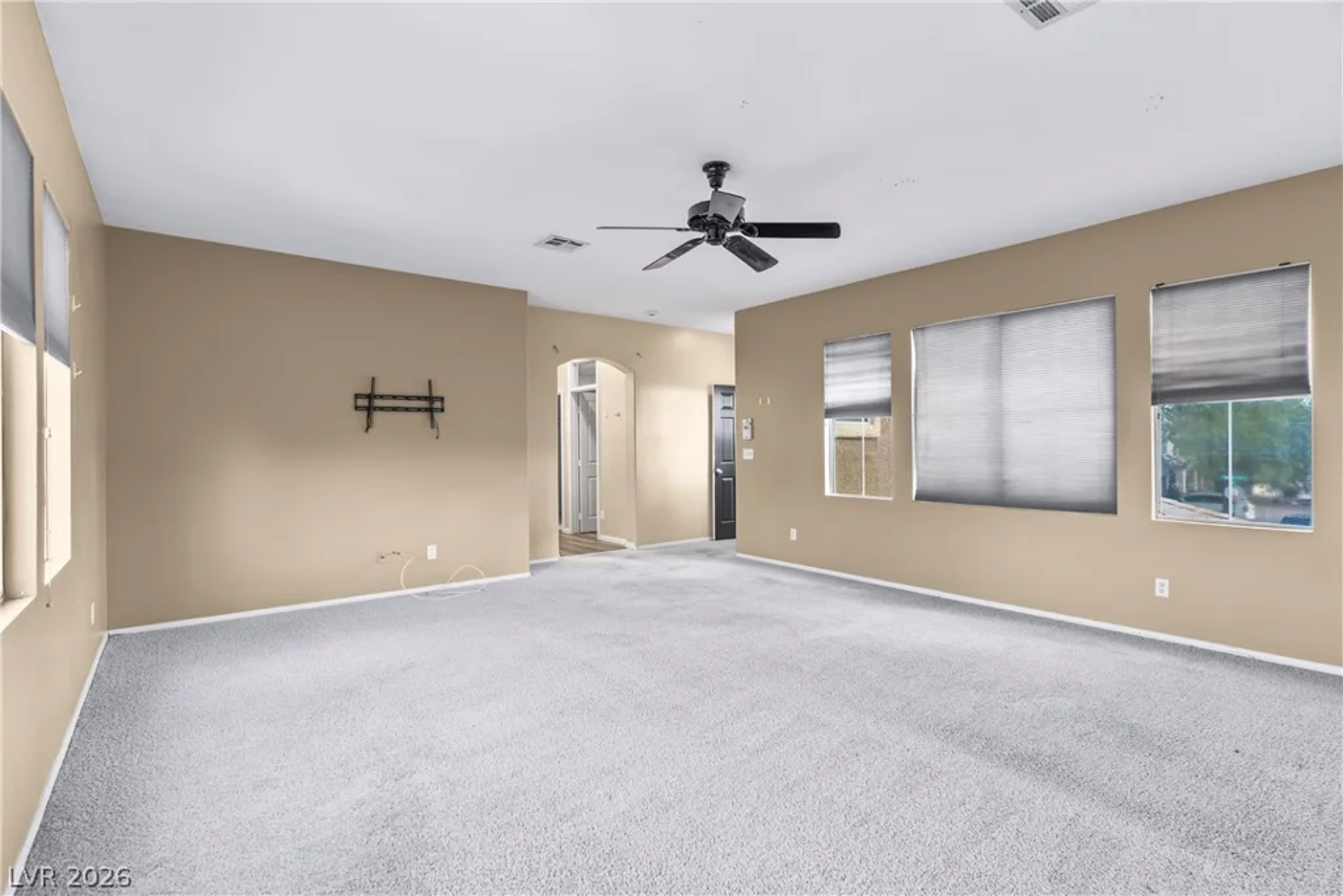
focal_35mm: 17
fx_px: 634
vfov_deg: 70.5
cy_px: 448
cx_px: 672
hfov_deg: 93.3
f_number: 8
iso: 400
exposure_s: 1.6
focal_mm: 17
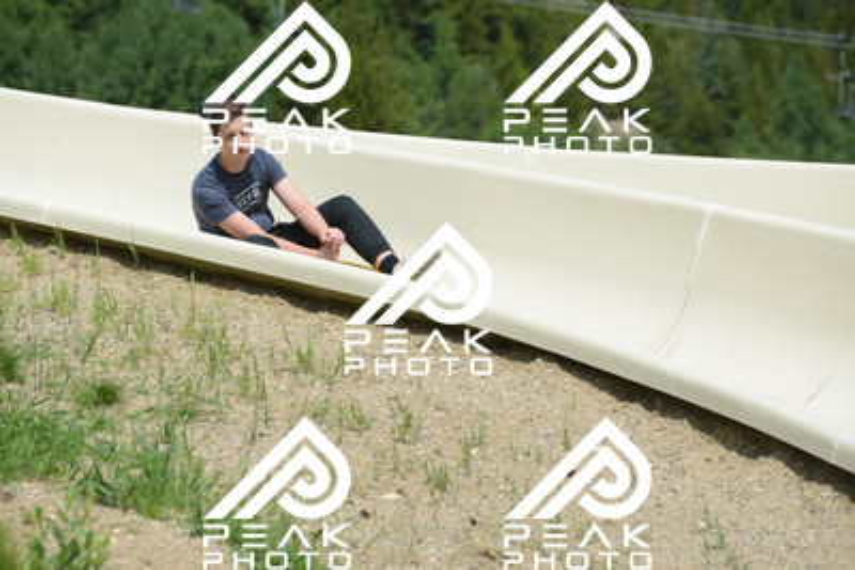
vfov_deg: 7.0
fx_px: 4633
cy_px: 285
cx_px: 428
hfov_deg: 10.5
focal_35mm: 195
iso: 360
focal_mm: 195
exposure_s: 1/1250
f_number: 6.3
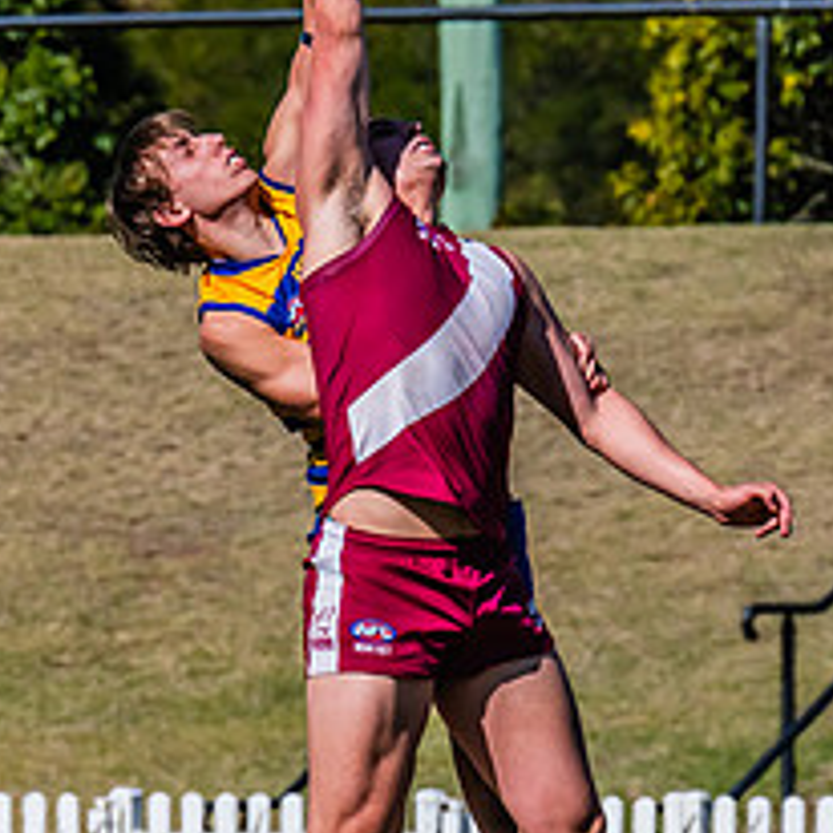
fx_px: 35883
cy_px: 612
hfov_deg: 1.3
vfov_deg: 1.3
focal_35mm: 1318
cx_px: 452
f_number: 13
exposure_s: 1/1600
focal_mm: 420
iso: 800
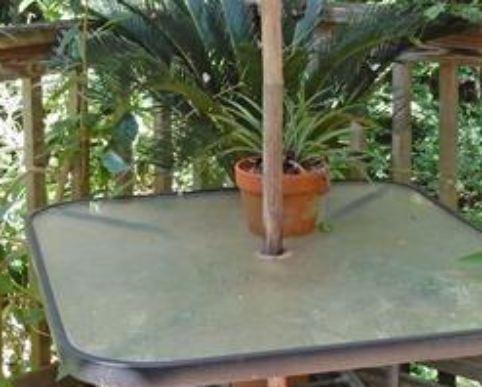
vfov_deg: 16.7
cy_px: 29
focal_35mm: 91
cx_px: 252
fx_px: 1299
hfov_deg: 21.0
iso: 400
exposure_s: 1/200
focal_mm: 6.4
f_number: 4
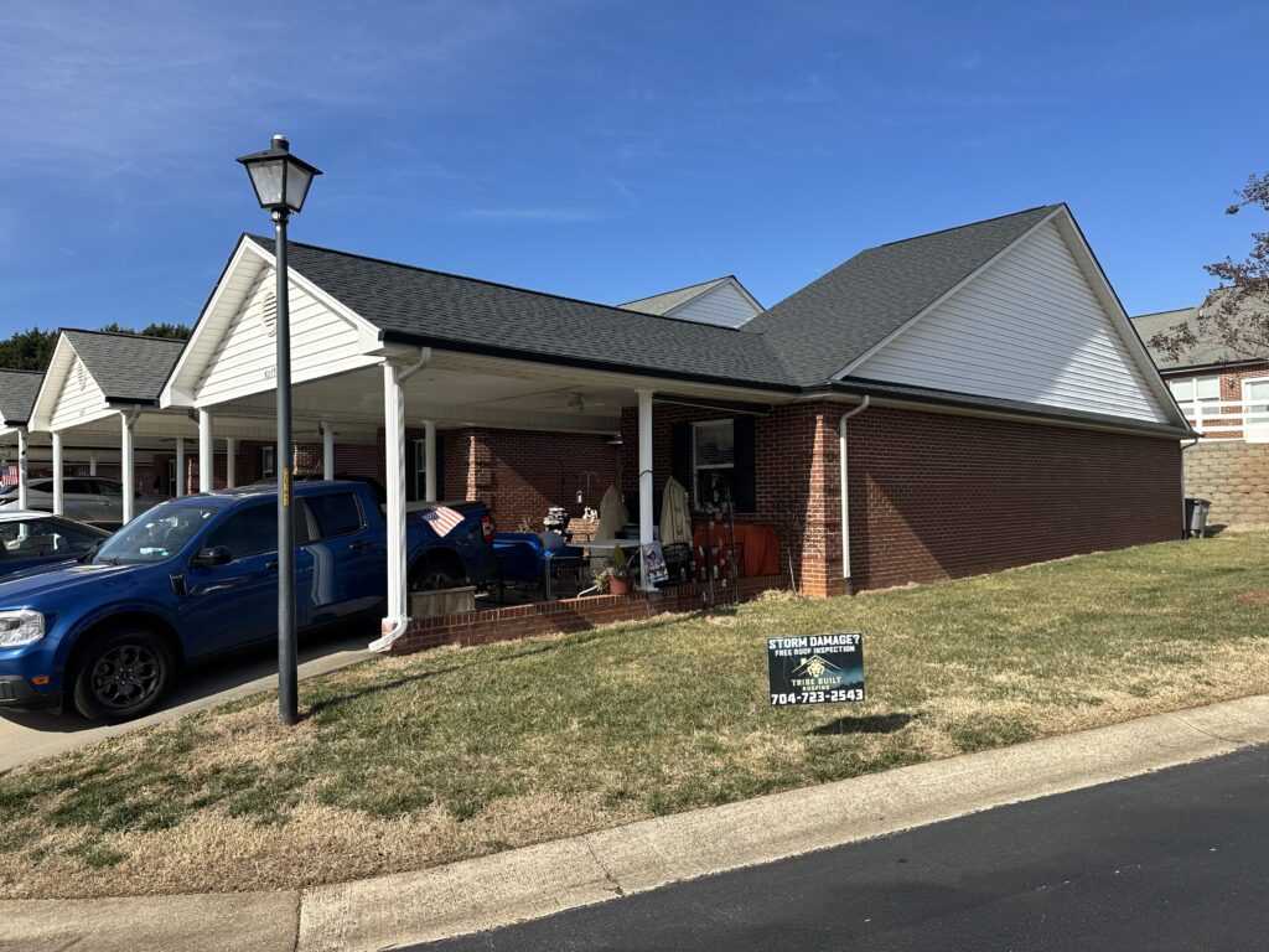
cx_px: 634
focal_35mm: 24
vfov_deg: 56.8
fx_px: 880
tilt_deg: +2.2
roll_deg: +1.1
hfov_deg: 71.6
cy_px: 476
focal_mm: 6.86
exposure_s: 1/3861
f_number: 1.78
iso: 80
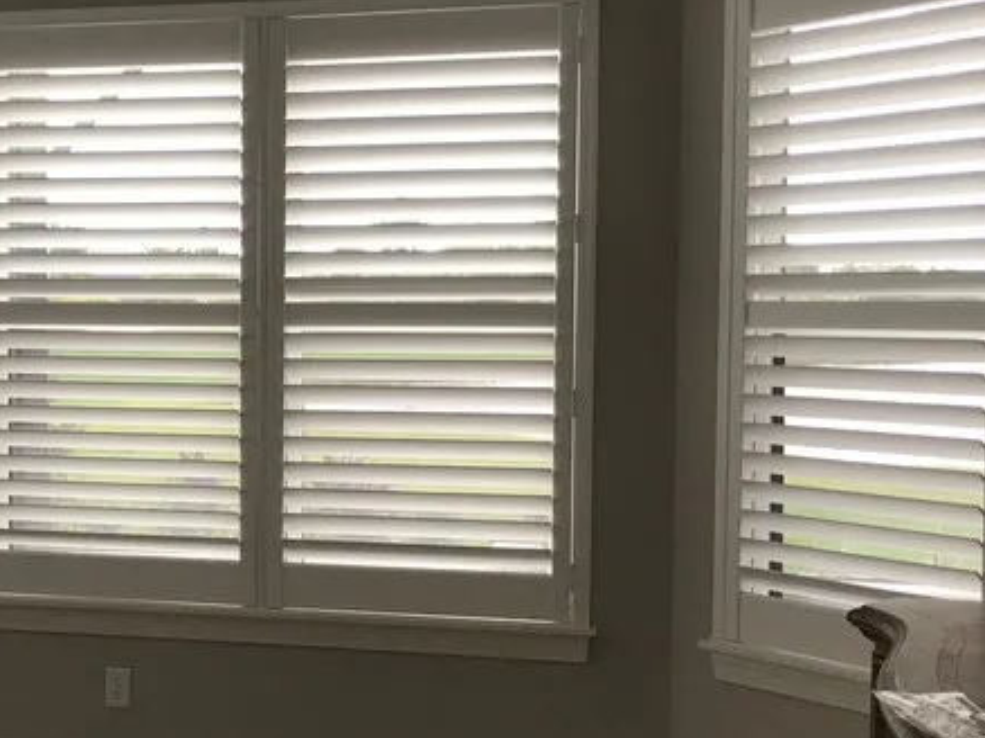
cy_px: 421
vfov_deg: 22.9
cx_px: 184
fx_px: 1820
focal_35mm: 64
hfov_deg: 29.5
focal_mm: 3.99
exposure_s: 1/60
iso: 25
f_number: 1.8
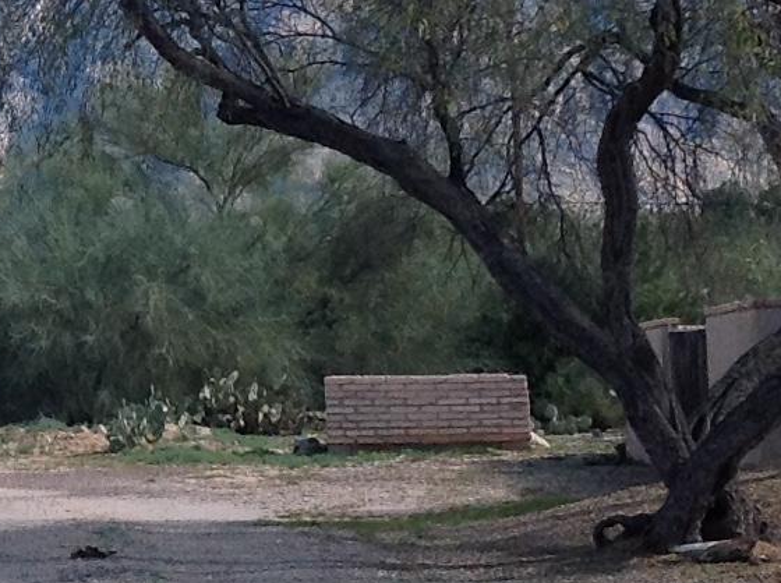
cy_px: 121
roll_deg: +0.5
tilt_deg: +7.5
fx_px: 3649
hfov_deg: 11.9
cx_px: -179
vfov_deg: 9.1
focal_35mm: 162
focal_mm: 4.28
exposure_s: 1/916
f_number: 2.4
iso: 50
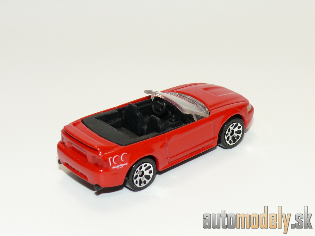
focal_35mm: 81
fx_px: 737
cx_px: 158
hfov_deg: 24.1
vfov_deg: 18.2
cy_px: 118
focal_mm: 11.8
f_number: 4
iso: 100
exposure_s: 1/30
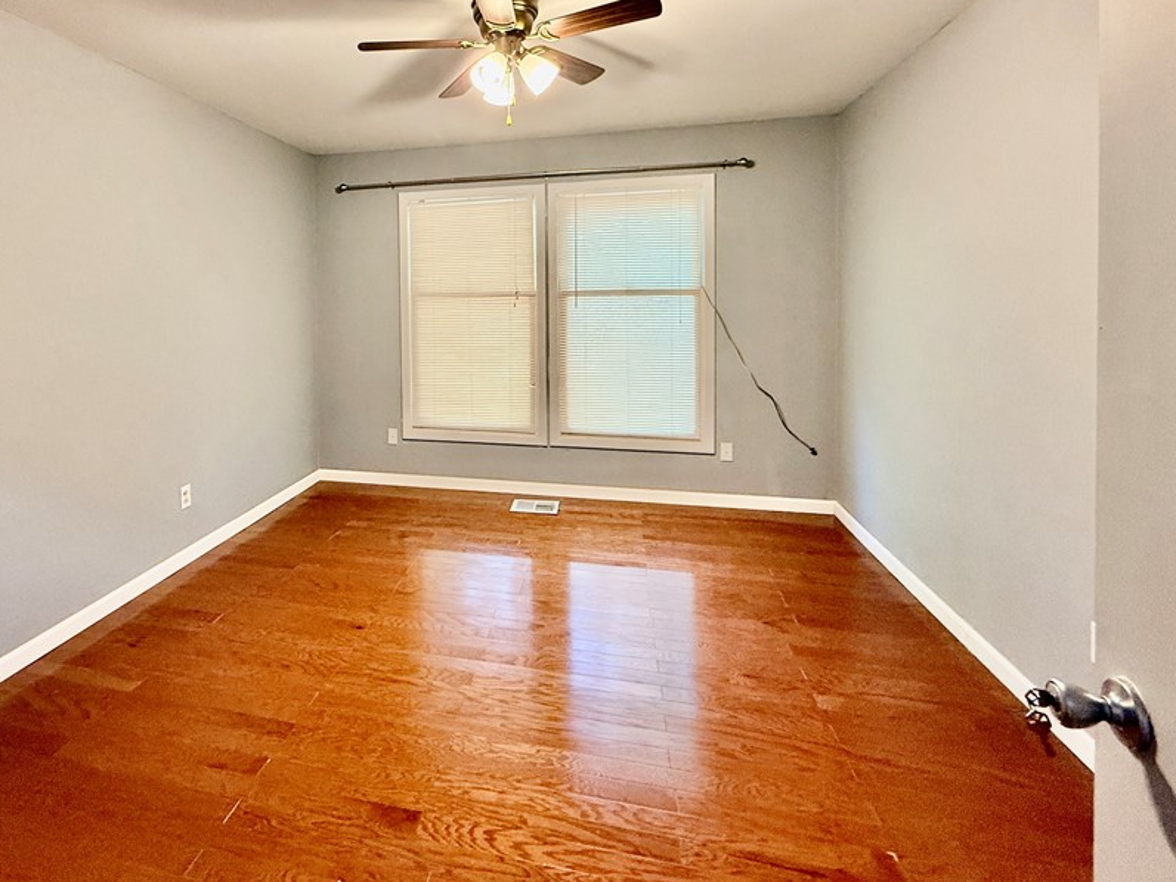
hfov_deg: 86.3
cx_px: 455
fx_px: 612
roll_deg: +0.7
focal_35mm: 18
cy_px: 319
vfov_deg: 70.2
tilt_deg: -2.1
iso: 320
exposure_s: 1/60
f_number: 2.2
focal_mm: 2.22
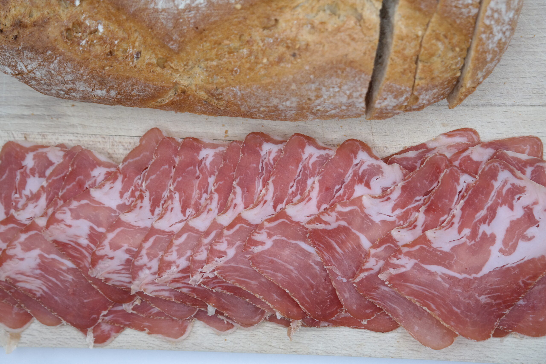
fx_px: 971
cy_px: 182
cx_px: 273
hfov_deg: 31.4
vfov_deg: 21.2
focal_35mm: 64
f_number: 5
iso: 200
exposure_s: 1/60
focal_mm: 42
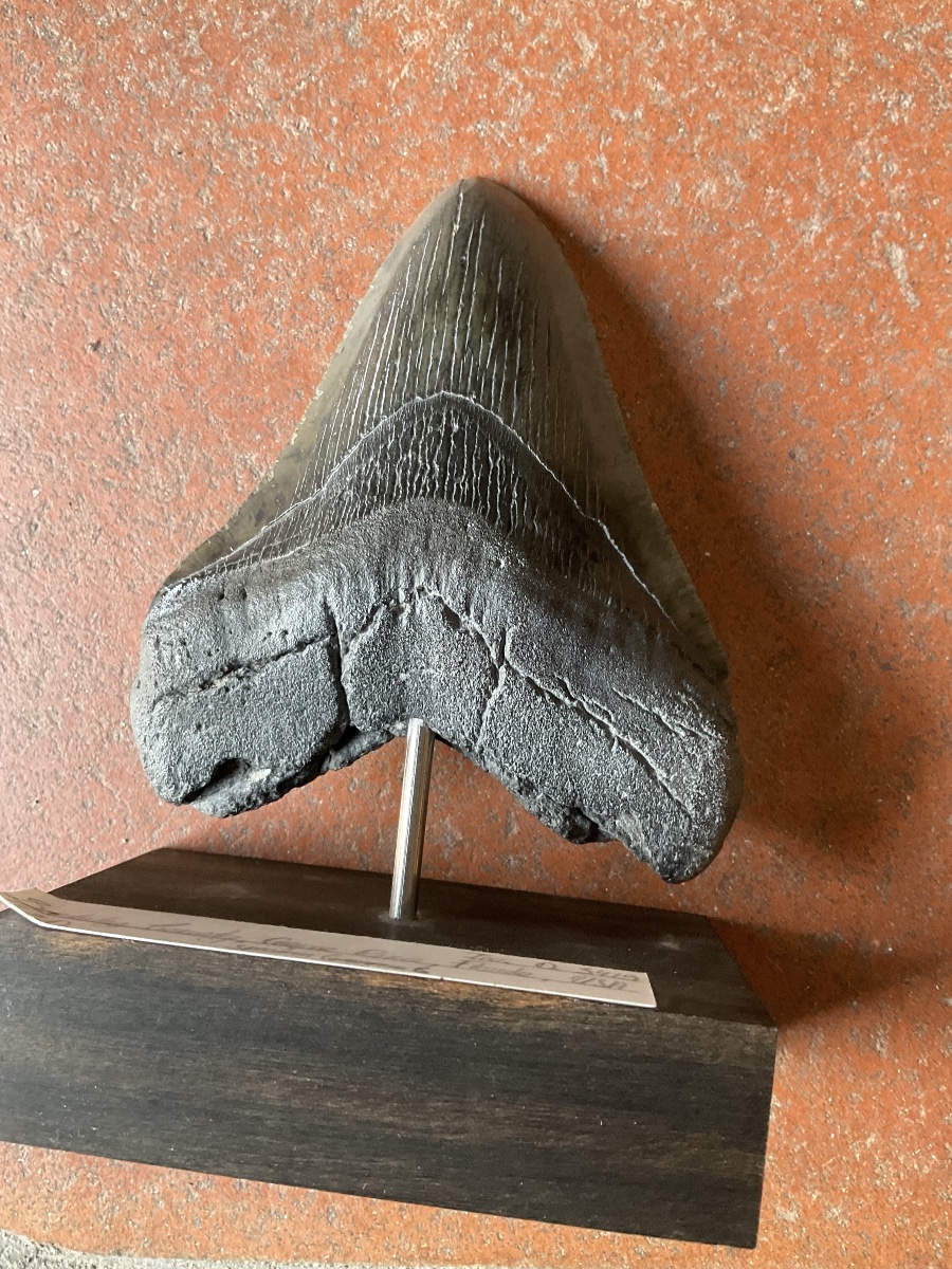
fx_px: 1063
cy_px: 634
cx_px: 476
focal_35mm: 29
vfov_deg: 61.7
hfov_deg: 48.2
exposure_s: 1/60
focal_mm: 3
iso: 100
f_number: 1.8
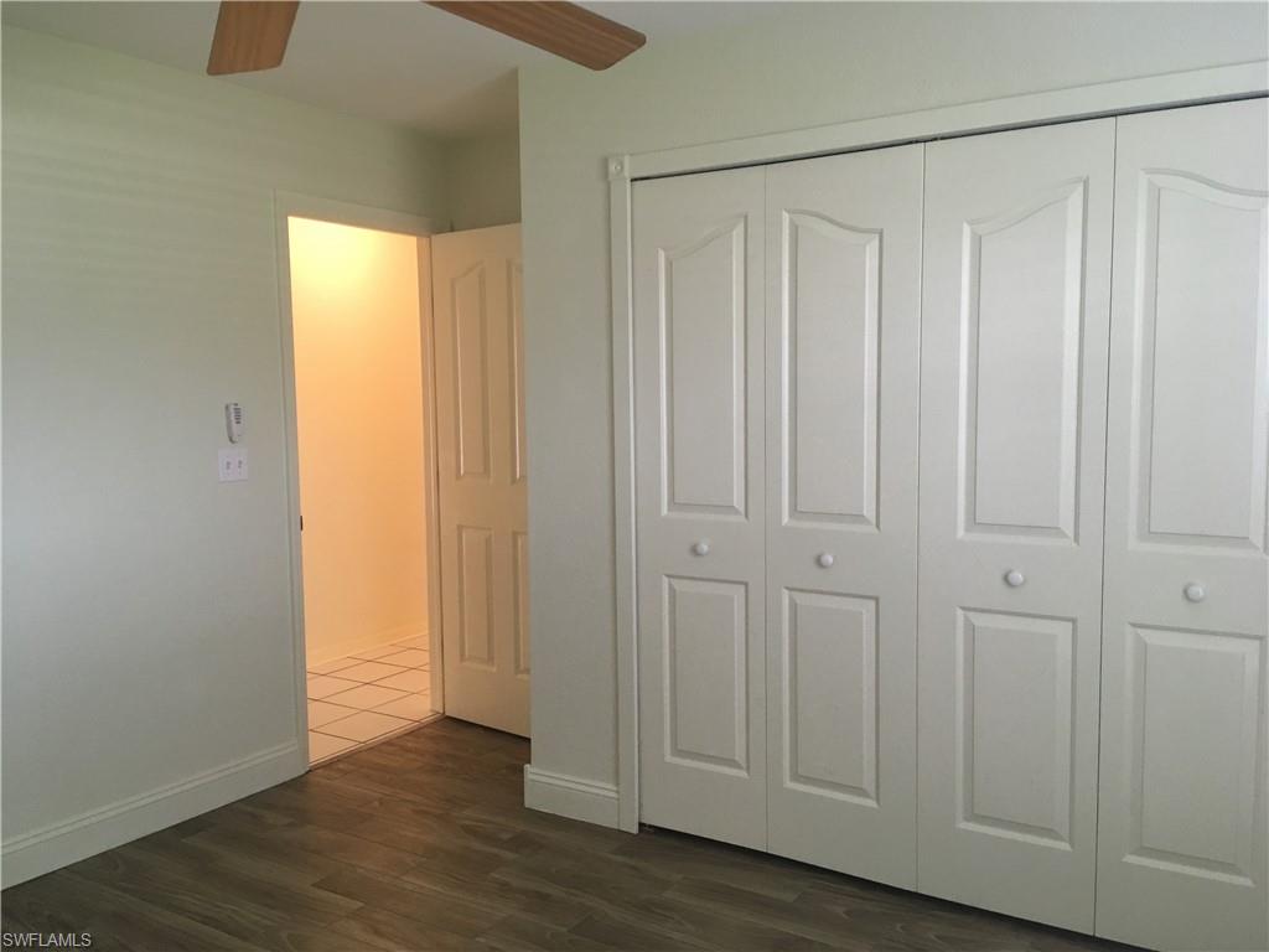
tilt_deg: -3.7
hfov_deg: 61.7
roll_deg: -1.1
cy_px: 476
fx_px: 1063
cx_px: 634
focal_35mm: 29
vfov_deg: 48.2
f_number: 2.2
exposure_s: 1/30
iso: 100
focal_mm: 4.15
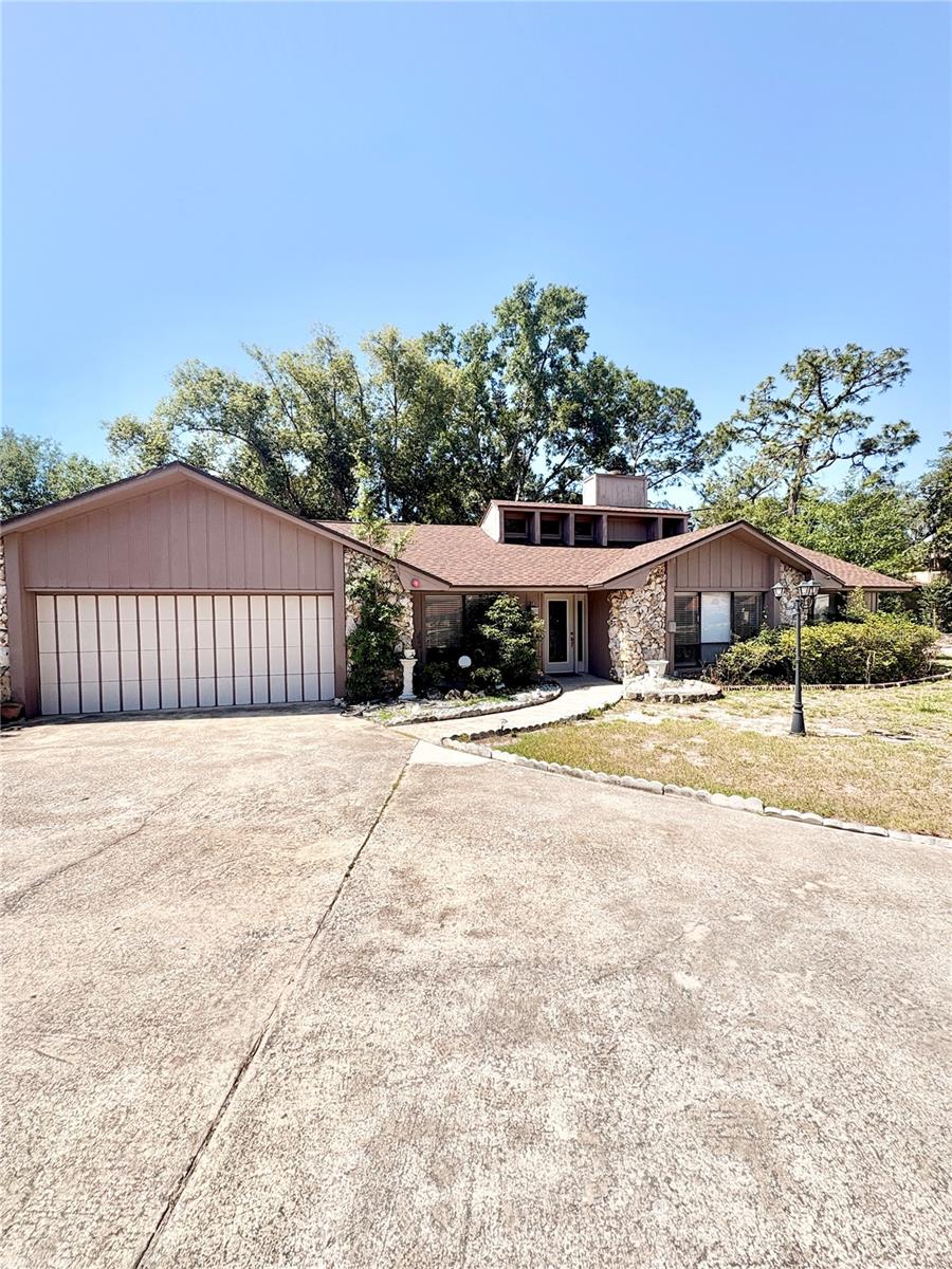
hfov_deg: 85.7
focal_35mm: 14
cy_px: 634
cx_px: 476
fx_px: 513
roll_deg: +0.7
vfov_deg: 102.1
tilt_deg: -1.8
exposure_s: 1/1709
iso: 50
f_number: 2.2
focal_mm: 2.22
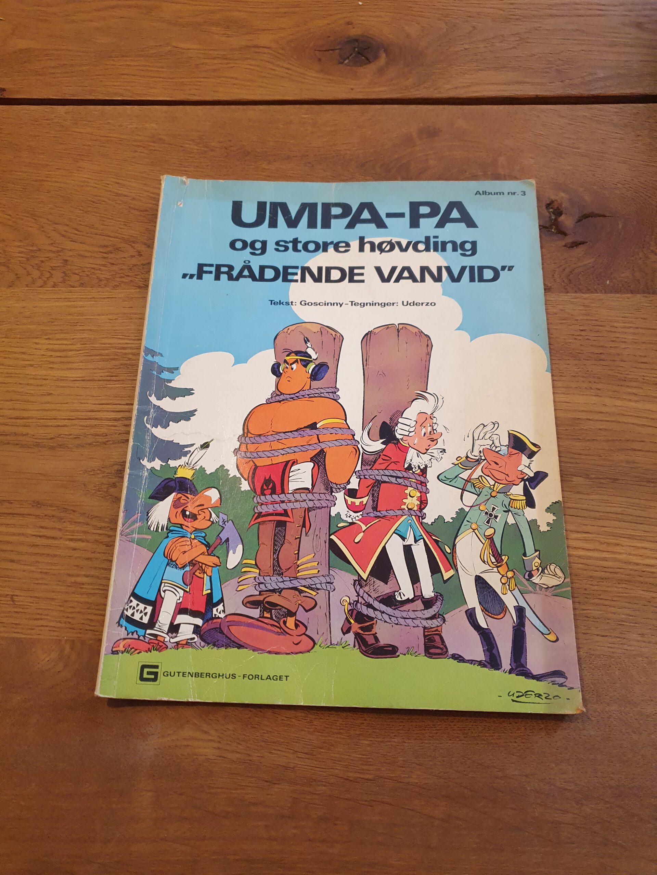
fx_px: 658
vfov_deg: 67.3
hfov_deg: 53.1
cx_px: 328
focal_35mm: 26
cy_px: 438
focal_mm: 4.32
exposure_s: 1/50
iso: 250
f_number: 1.5
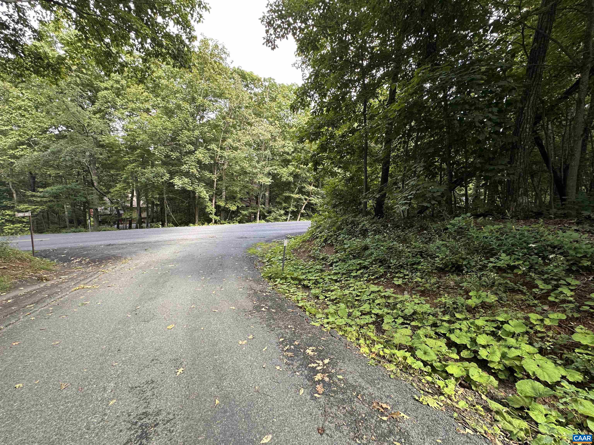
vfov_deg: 85.7
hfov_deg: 102.1
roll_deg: -4.3
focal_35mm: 14
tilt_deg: -9.5
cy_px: 222
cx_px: 297
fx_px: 240
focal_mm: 2.22
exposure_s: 1/99
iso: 64
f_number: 2.2
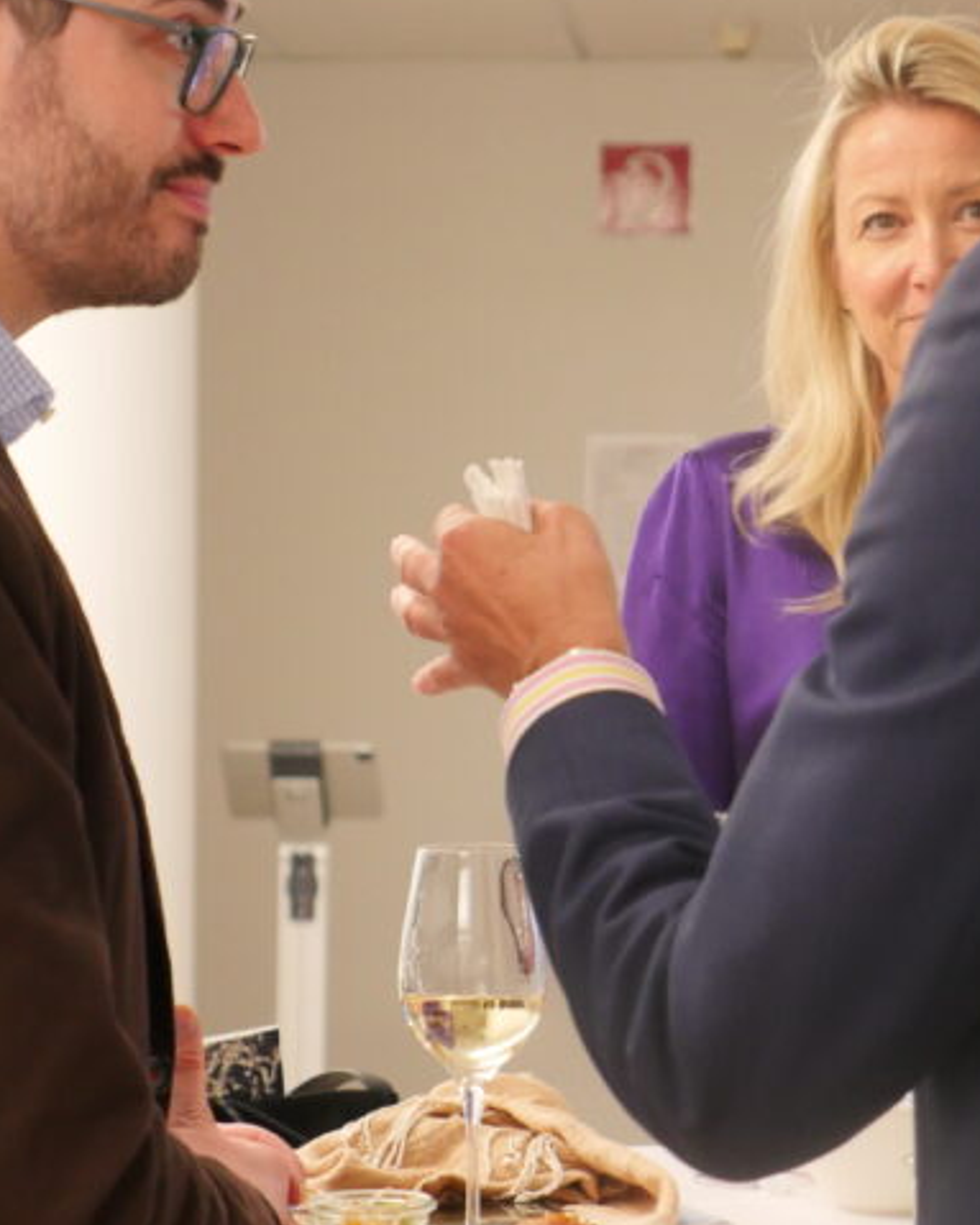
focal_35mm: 121
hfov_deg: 12.7
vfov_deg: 15.9
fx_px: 4388
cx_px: 606
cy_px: 534
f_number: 2.8
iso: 1250
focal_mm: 29
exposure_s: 1/60
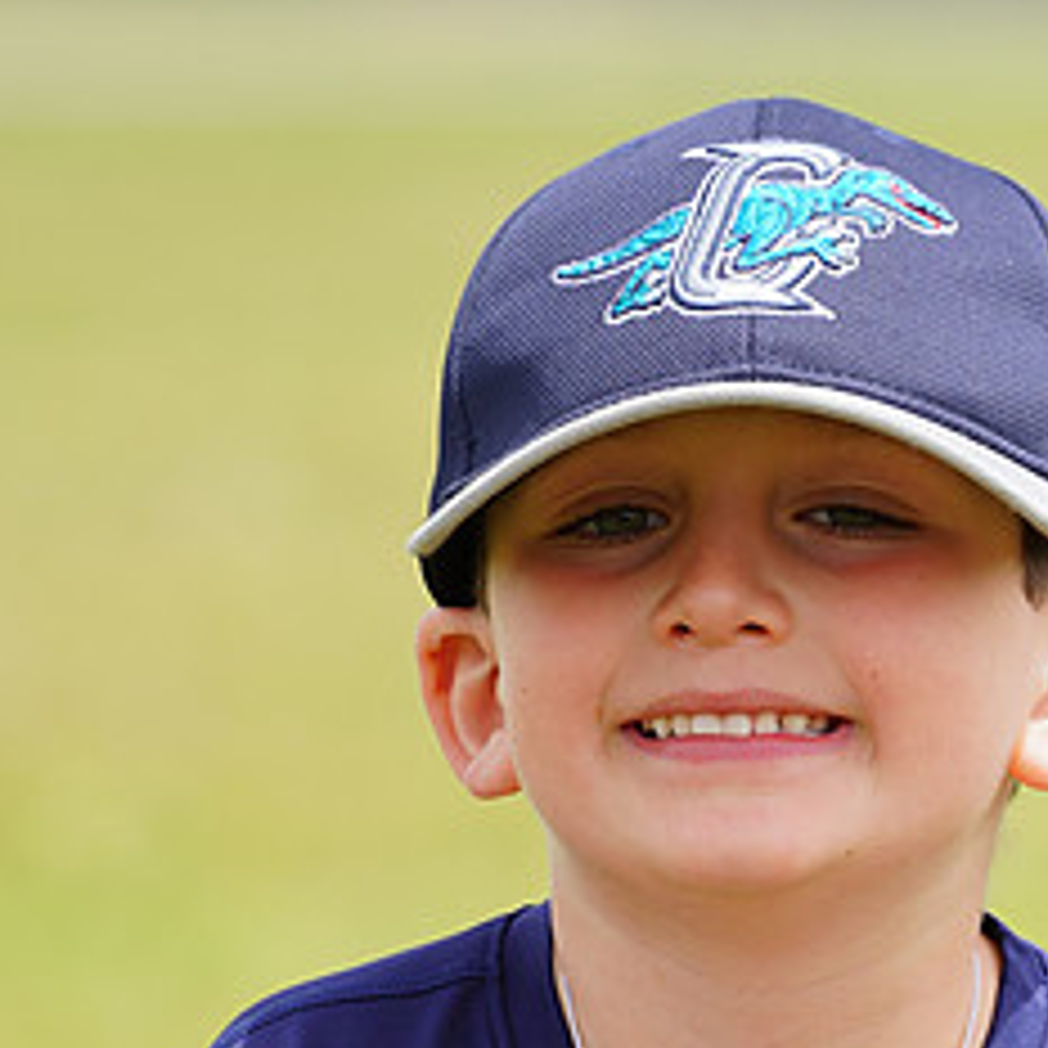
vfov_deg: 2.8
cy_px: 1129
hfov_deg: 2.8
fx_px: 21545
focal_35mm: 629
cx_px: 744
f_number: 8
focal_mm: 297
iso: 100
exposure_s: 1/250
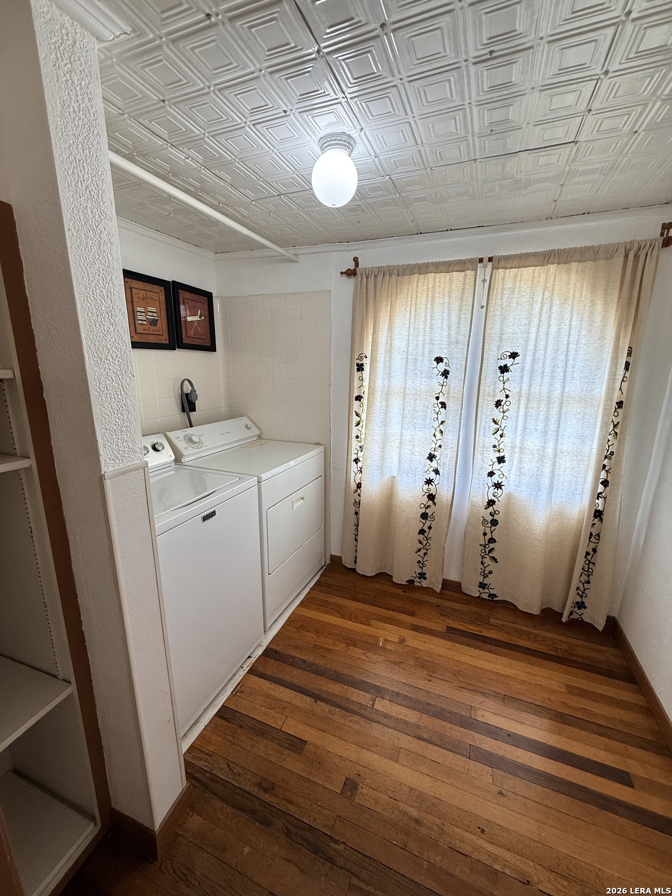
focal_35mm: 14
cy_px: 448
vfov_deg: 102.1
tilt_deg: -13.8
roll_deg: -1.1
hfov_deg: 85.7
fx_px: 362
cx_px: 336
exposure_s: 1/120
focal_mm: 2.22
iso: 80
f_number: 2.2
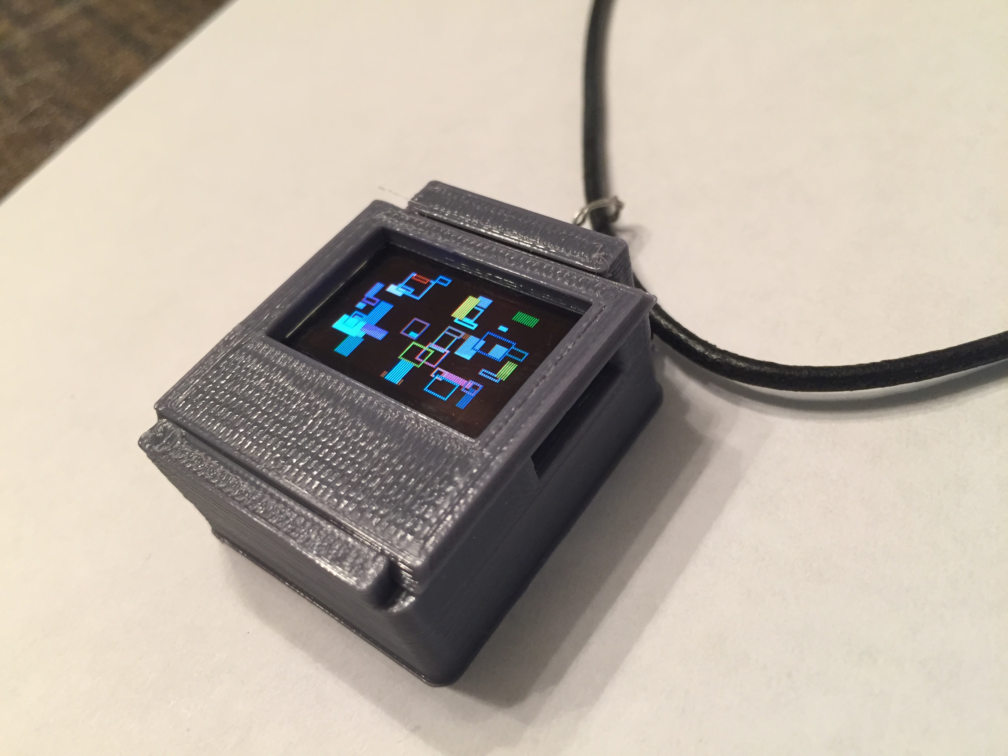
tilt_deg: -48.3
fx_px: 844
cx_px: 504
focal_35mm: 29
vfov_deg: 48.2
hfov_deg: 61.7
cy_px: 378
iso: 125
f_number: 2.2
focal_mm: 4.15
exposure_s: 1/30
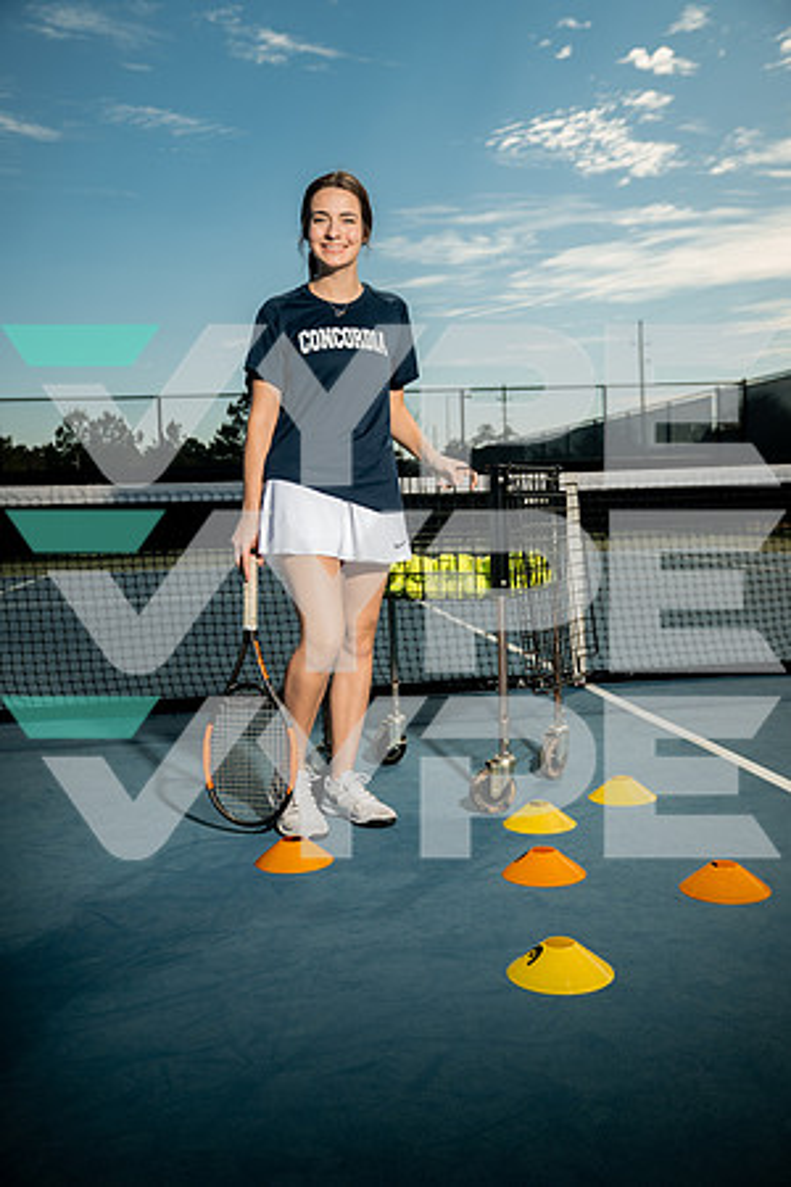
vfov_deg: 54.4
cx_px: 396
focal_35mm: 35
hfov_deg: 37.9
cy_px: 594
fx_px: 1153
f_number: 4.5
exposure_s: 1/250
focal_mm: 35
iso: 100
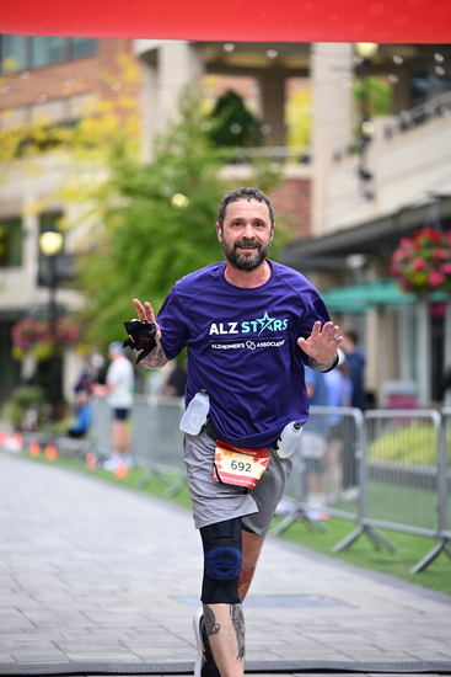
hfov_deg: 11.0
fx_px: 2347
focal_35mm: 125
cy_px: 338
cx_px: 226
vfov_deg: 16.4
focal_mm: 125
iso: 640
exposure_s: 1/2000
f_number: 2.8
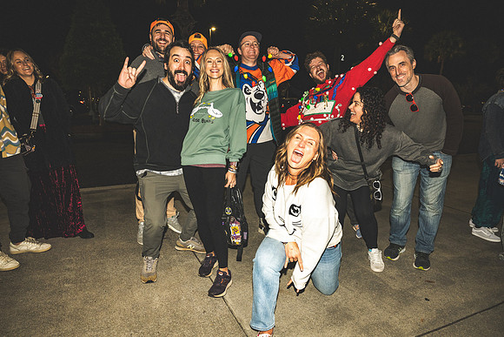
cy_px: 168
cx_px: 252
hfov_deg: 73.7
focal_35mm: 24
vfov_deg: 53.2
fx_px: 336
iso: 1600
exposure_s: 1/200
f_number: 4.5
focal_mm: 24
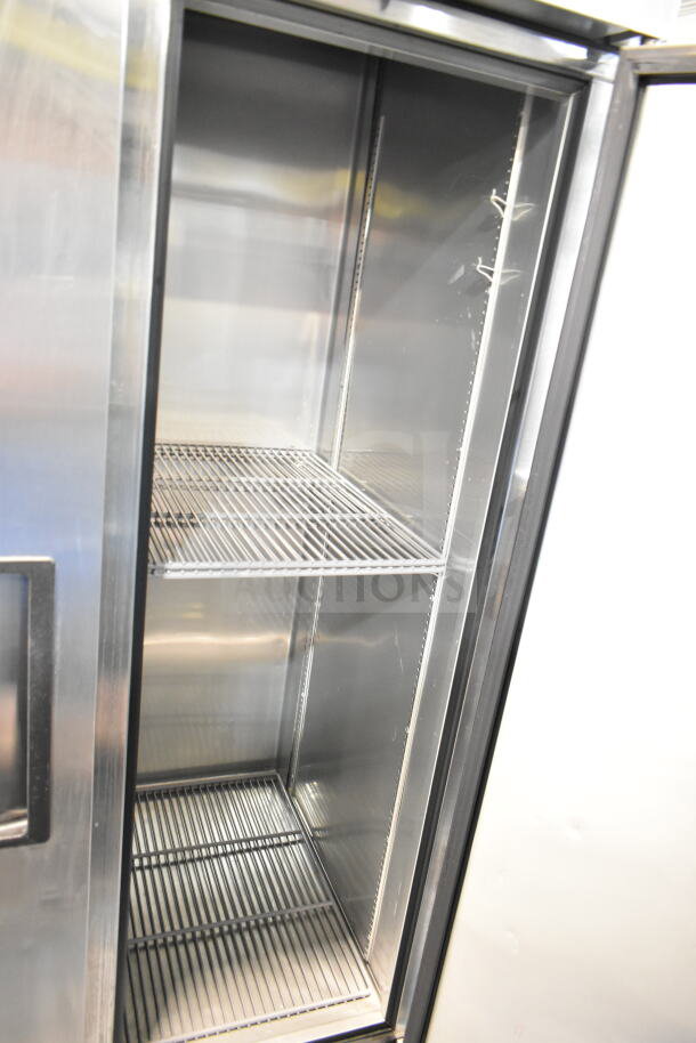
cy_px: 522
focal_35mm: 27
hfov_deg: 48.0
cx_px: 348
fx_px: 782
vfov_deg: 67.4
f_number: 3.5
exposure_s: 1/30
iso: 3600
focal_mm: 18
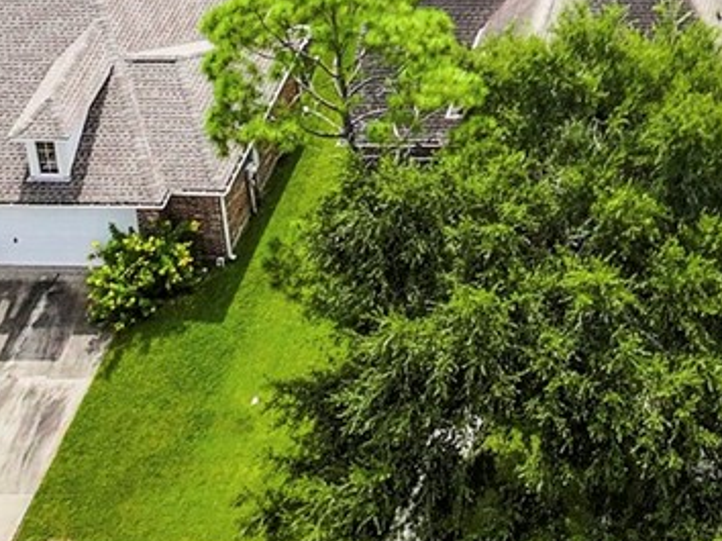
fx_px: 2897
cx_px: 1258
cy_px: -774
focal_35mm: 139
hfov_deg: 13.0
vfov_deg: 9.4
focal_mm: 12.29
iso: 100
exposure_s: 1/60
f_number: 4
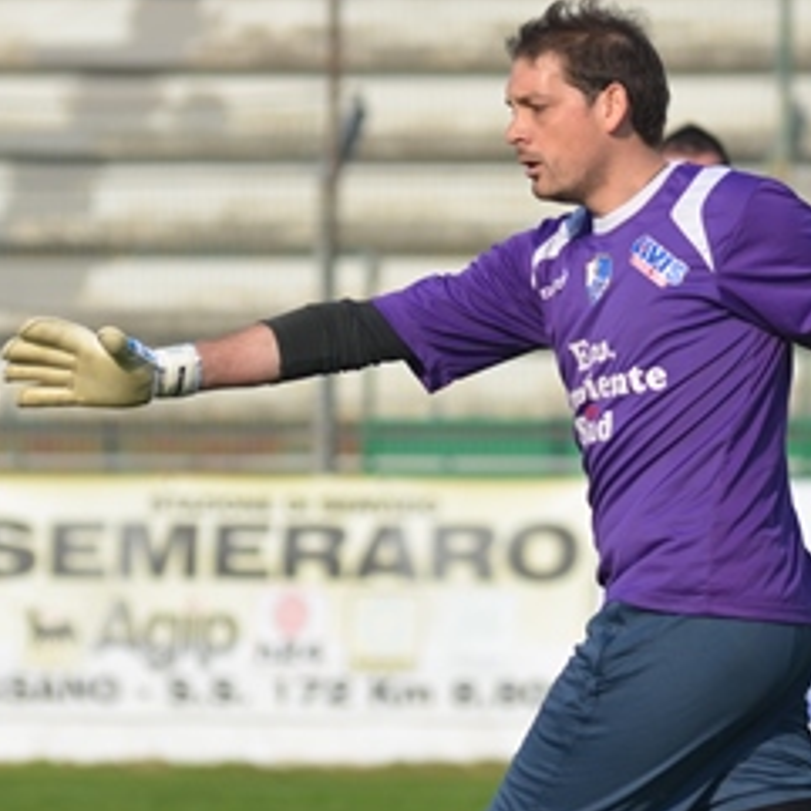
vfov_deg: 2.6
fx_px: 17945
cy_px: 400
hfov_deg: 2.6
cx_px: 653
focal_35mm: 677
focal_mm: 200
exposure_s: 1/1000
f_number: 4
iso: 100
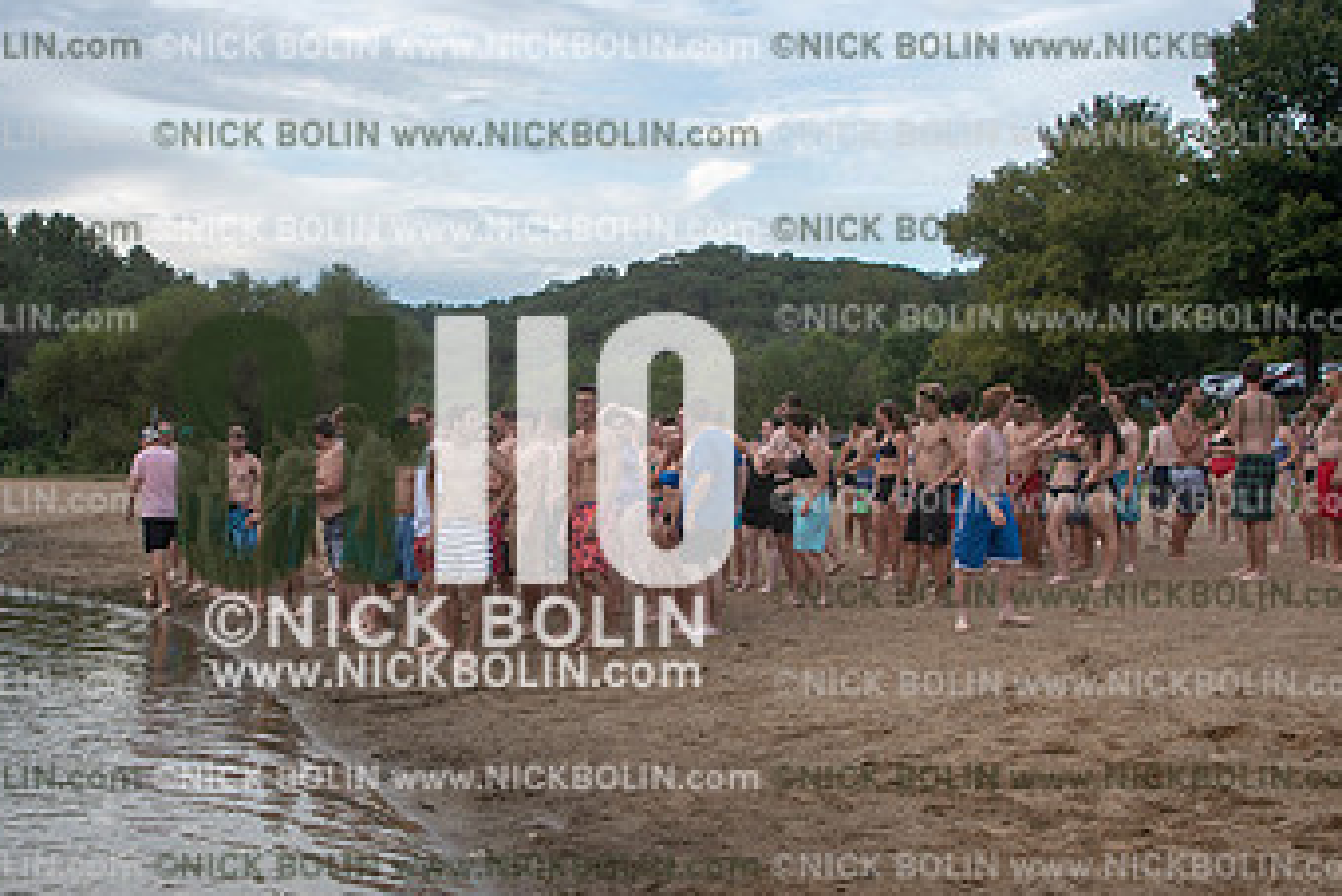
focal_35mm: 46
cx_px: 454
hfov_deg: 42.2
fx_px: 1715
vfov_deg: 29.2
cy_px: 503
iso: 160
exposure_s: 1/1000
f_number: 3.2
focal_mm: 27
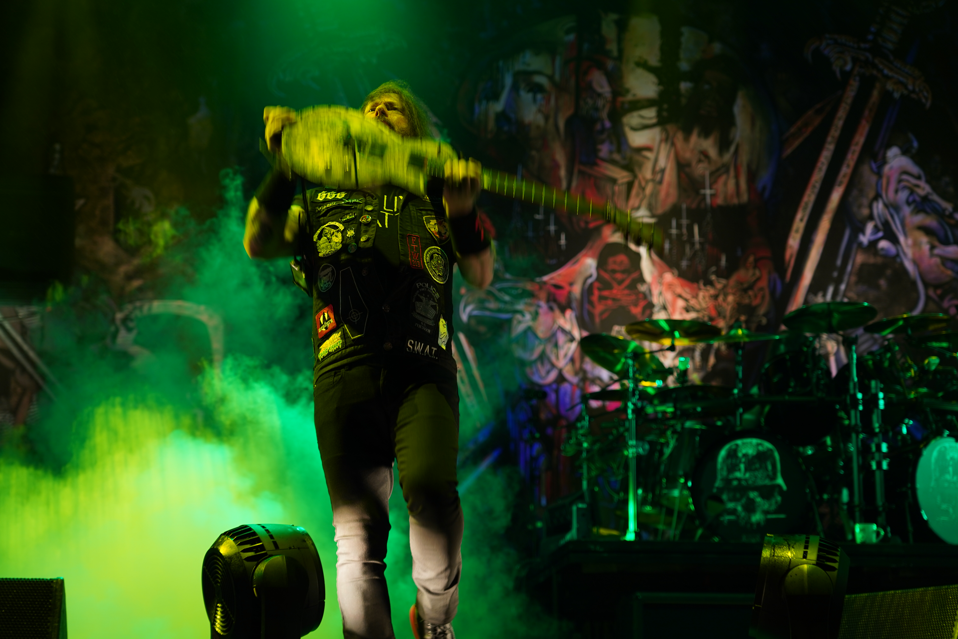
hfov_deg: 28.8
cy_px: 320
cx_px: 479
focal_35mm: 70
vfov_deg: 19.5
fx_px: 1863
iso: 200
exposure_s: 1/80
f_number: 4
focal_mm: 70
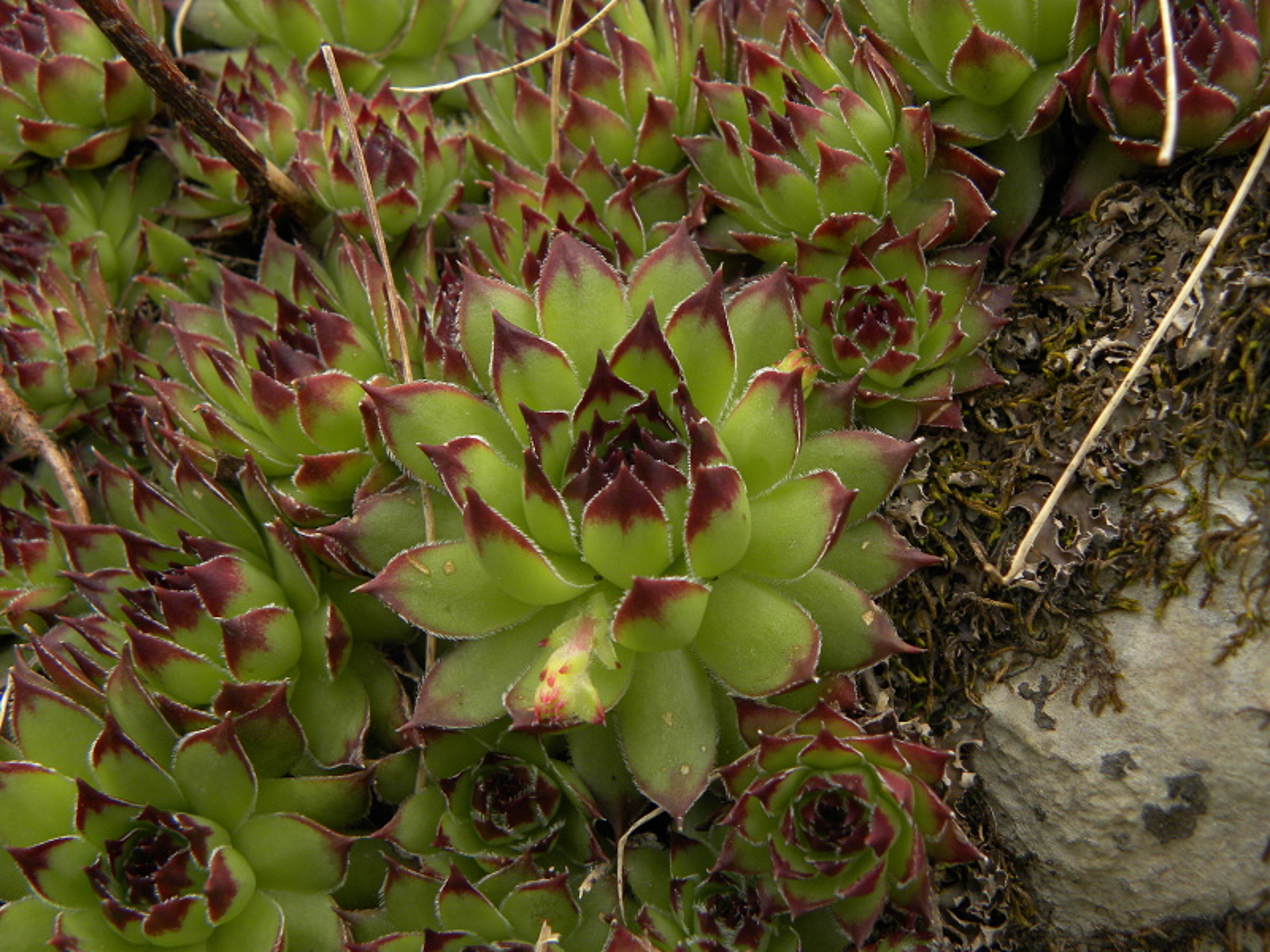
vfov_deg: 38.7
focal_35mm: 37
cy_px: 476
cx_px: 635
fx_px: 1357
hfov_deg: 50.1
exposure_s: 1/100
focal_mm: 6.6
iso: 100
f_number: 3.5
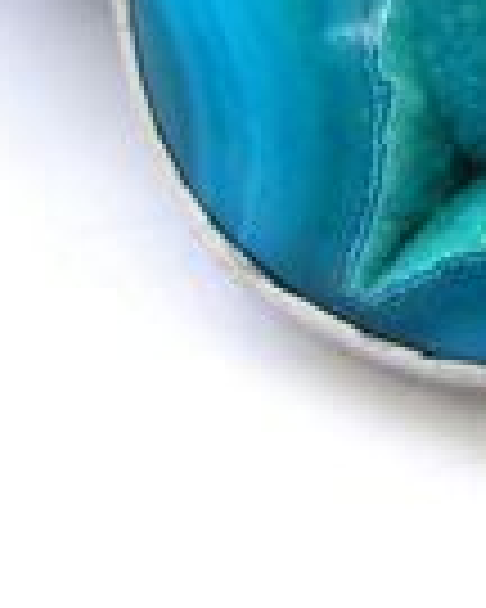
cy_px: 18
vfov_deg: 18.0
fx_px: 1870
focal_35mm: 104
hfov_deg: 14.6
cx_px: 477
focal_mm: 5.4
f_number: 3.5
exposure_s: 1/30
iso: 387
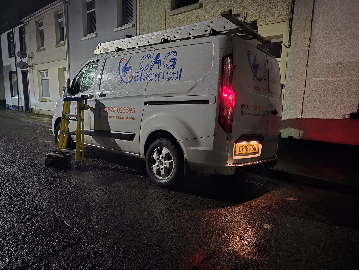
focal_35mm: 23
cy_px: 135
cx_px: 180
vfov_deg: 58.9
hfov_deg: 73.9
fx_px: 239
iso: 2500
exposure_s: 1/17.2
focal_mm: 6.3
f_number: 1.7
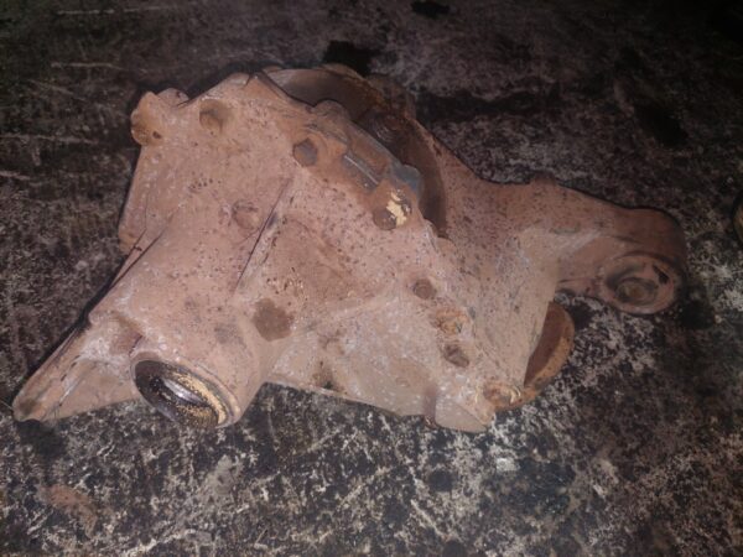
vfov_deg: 54.9
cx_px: 372
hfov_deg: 69.4
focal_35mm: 25
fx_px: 537
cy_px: 278
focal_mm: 5.23
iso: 125
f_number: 1.8
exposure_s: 1/100
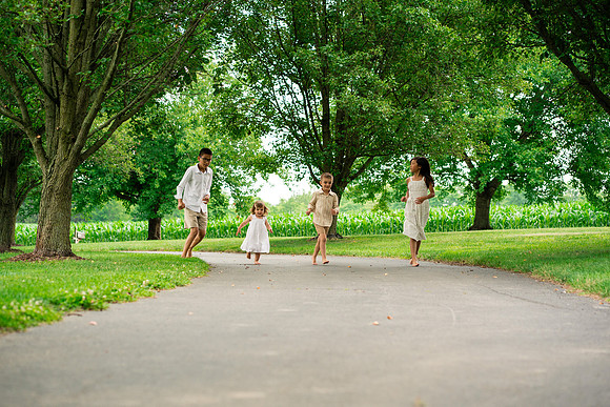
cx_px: 305
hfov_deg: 23.9
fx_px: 1441
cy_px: 204
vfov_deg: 16.1
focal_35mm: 85
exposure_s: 1/500
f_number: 3.5
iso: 500
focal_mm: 85
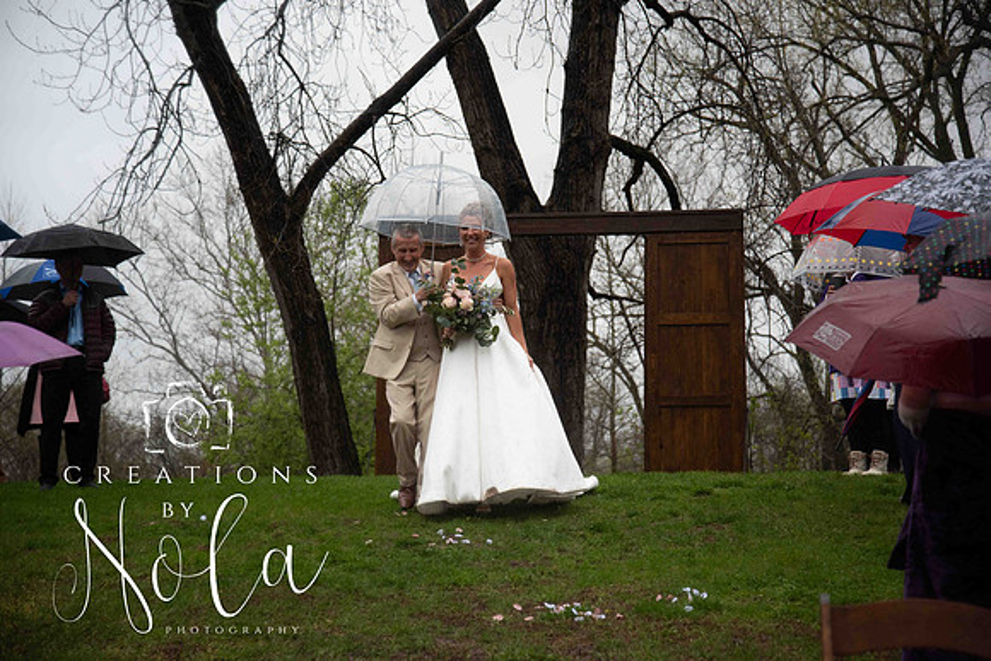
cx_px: 496
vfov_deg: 16.1
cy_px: 330
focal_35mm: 85
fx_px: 2340
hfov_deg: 23.9
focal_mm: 85
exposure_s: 1/1000
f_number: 5
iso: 640
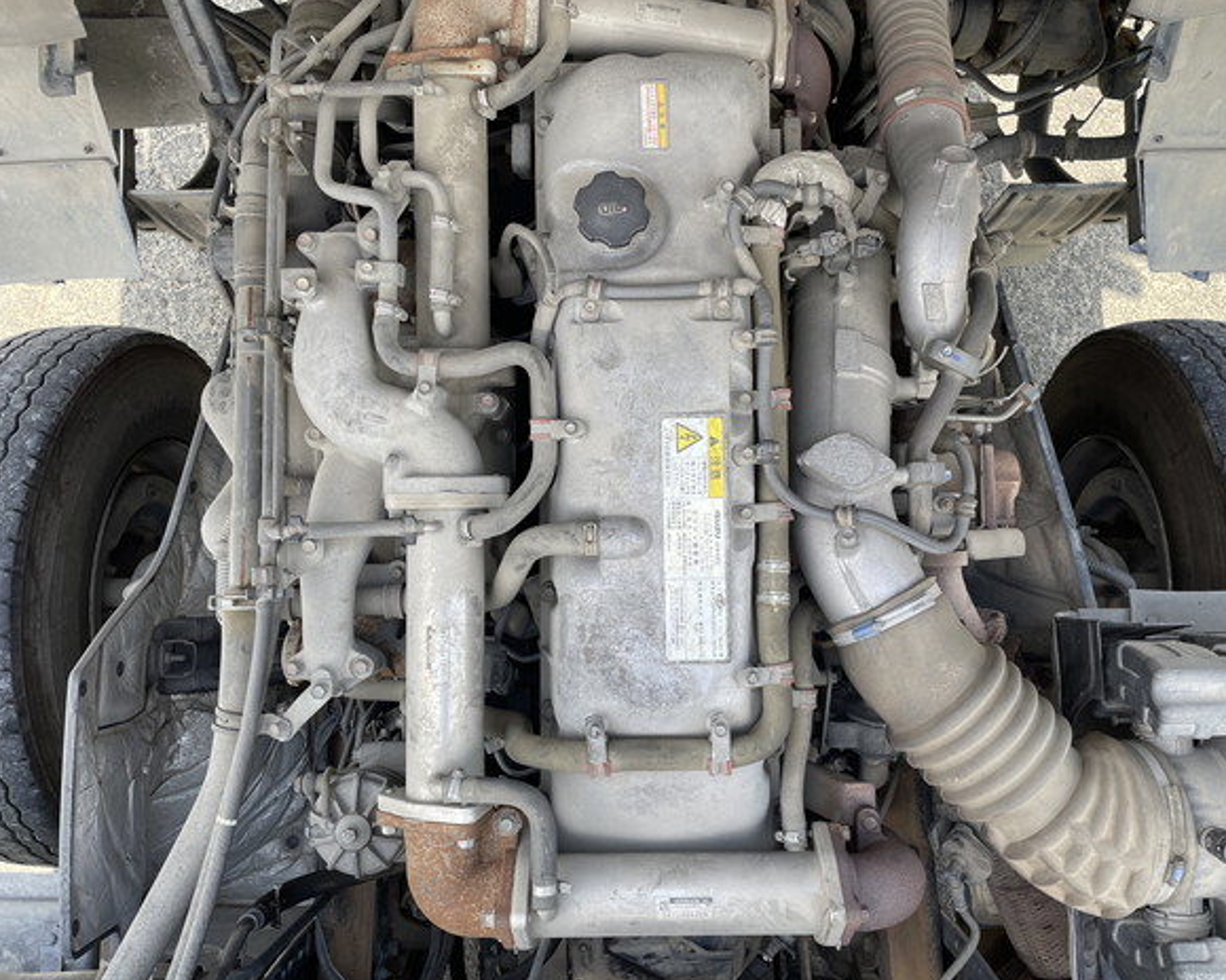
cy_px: 496
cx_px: 640
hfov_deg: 62.2
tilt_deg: -85.9
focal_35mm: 28
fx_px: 1016
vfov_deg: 51.5
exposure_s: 1/530
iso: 32
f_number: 1.6
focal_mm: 4.2
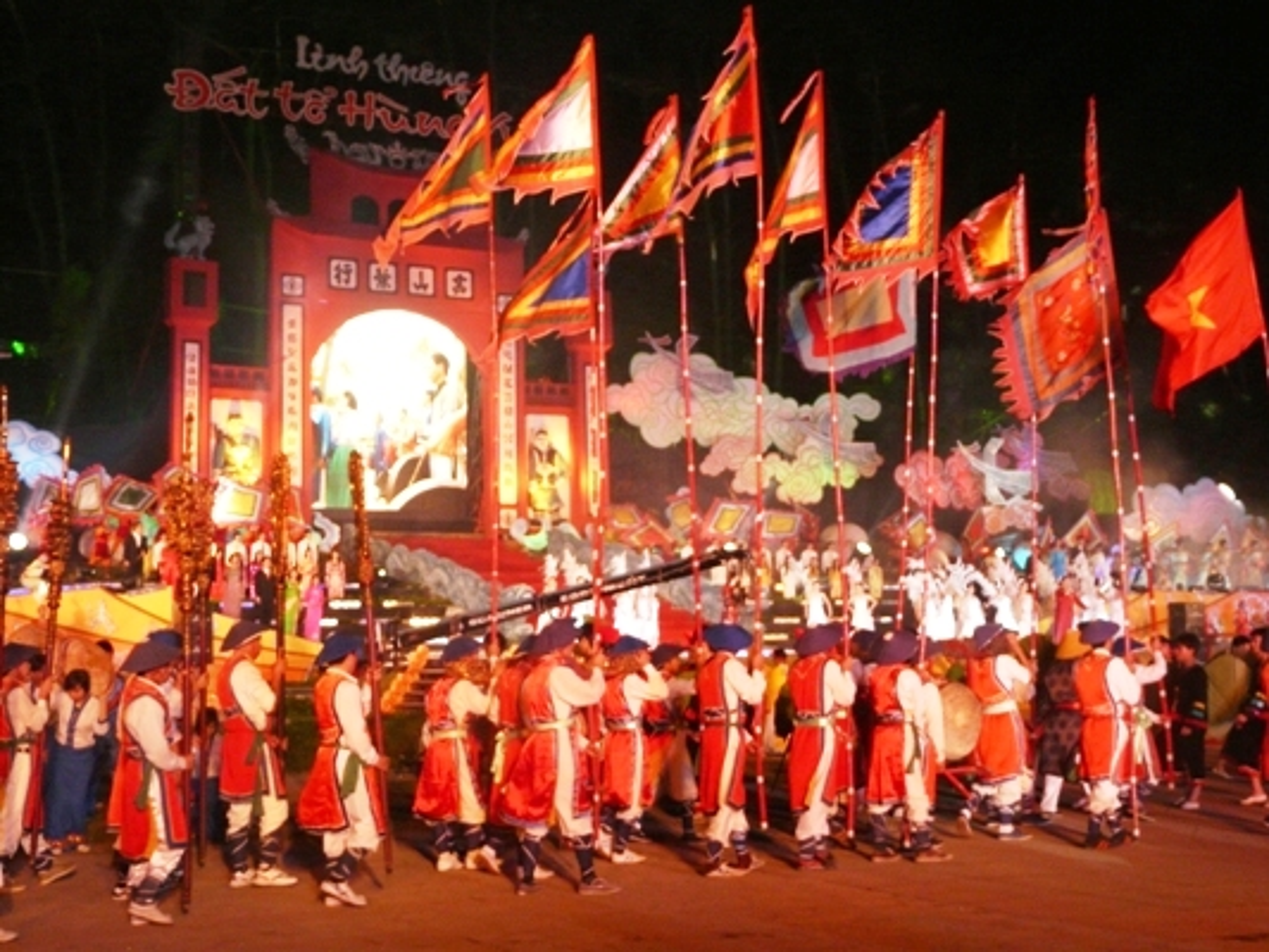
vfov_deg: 26.1
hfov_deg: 34.3
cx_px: 634
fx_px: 2053
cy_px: 476
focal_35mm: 56
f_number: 3.2
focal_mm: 9.2
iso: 400
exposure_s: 1/125
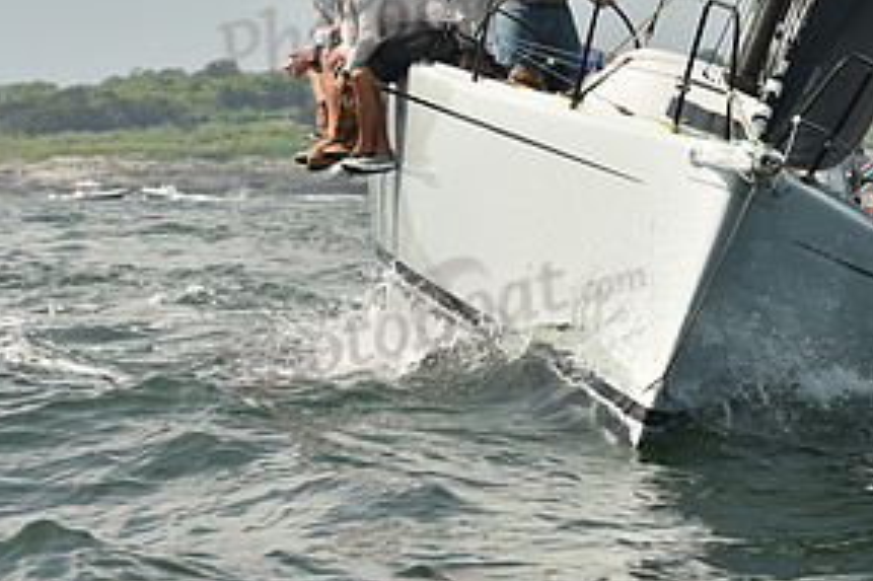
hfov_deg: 7.5
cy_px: 120
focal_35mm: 273
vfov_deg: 5.0
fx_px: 6616
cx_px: 806
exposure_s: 1/800
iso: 250
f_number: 9
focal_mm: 135
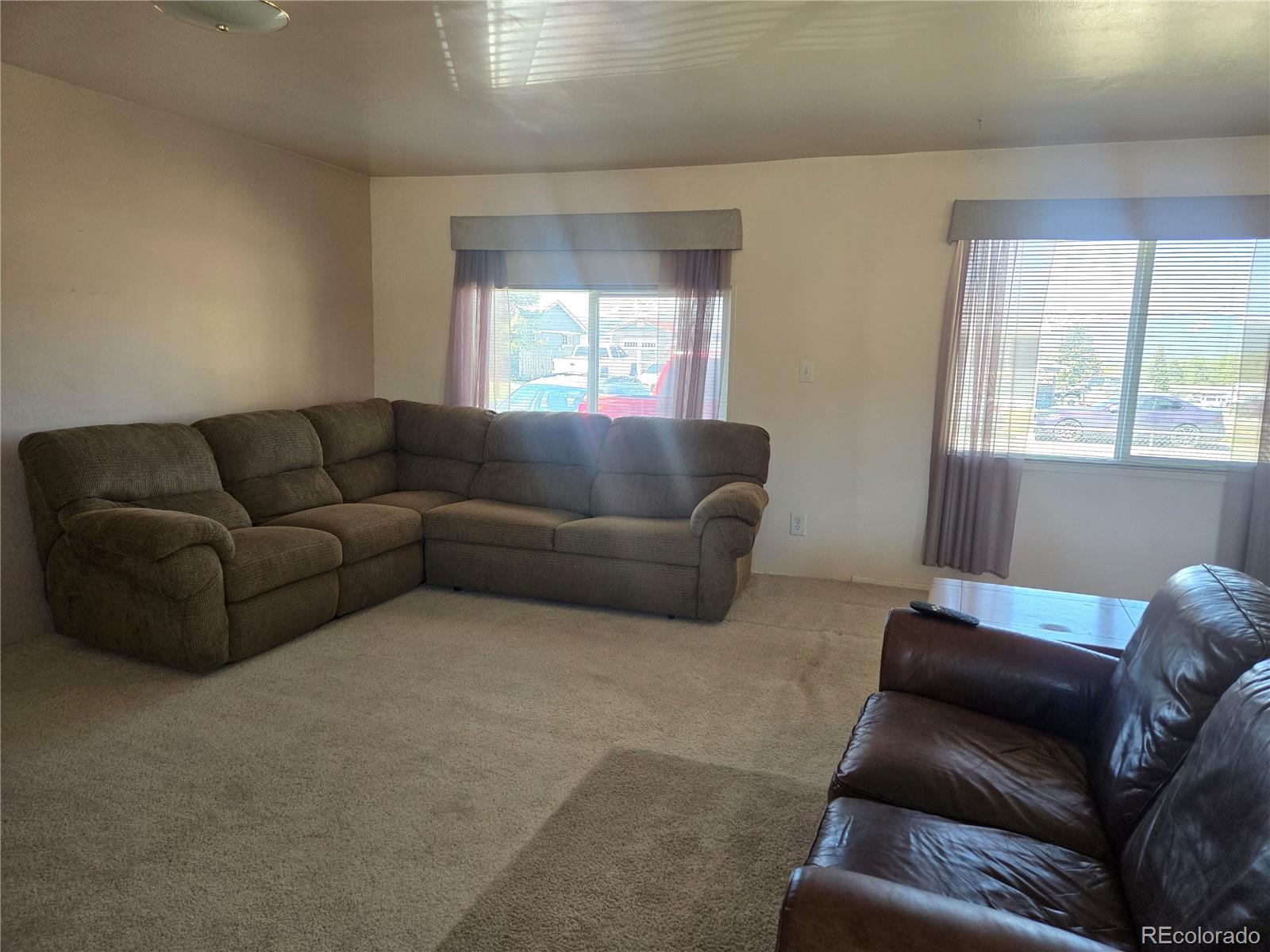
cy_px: 476
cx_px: 635
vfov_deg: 58.9
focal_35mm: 23
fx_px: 844
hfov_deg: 73.9
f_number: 1.8
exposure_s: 1/180
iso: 200
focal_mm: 5.4
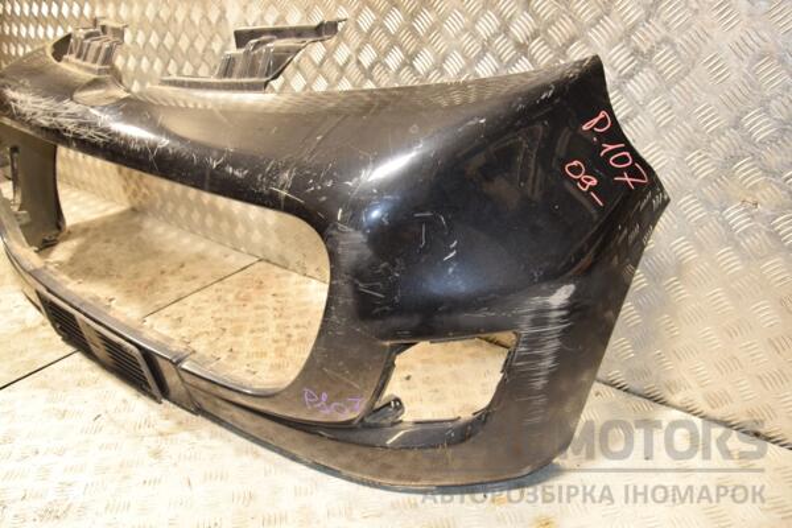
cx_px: 396
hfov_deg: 67.4
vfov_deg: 47.9
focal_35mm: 27
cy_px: 264
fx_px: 594
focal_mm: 18
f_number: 5
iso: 800
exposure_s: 1/160
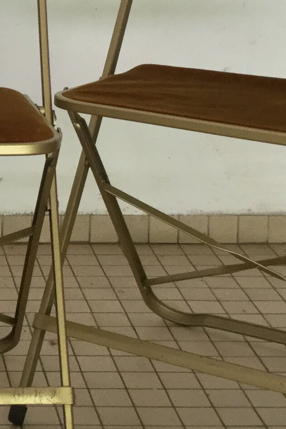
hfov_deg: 11.7
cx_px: -166
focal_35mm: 111
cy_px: 61
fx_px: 1323
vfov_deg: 18.2
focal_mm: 3.3
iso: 32
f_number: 2.4
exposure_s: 1/33
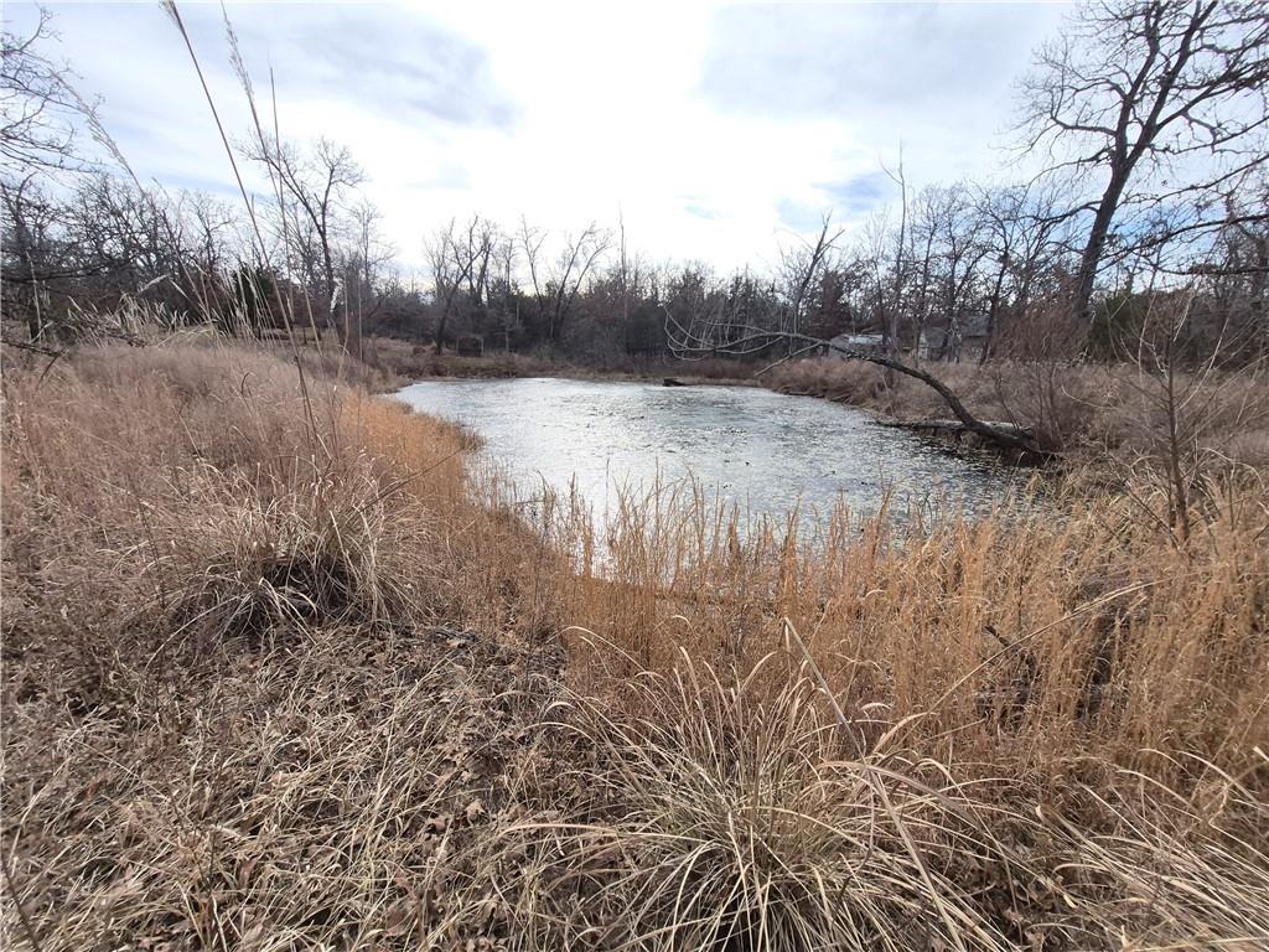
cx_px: 634
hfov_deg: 106.2
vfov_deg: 89.9
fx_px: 477
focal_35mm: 13
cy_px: 476
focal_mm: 1.74
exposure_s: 1/1508
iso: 40
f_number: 2.2
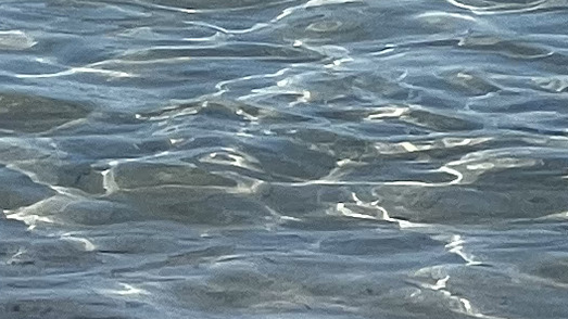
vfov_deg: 1.9
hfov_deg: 3.4
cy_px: -995
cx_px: 303
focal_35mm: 642
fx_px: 9668
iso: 32
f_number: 2.8
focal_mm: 9
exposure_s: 1/935
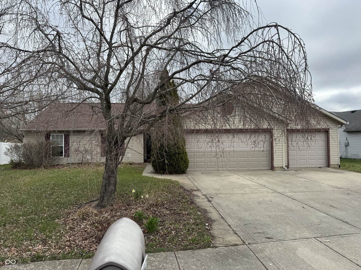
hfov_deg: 71.6
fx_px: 250
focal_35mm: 24
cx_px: 180
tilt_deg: +2.3
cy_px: 135
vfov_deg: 56.8
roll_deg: +1.6
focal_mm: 6.76
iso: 80
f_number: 1.78
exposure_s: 1/2604
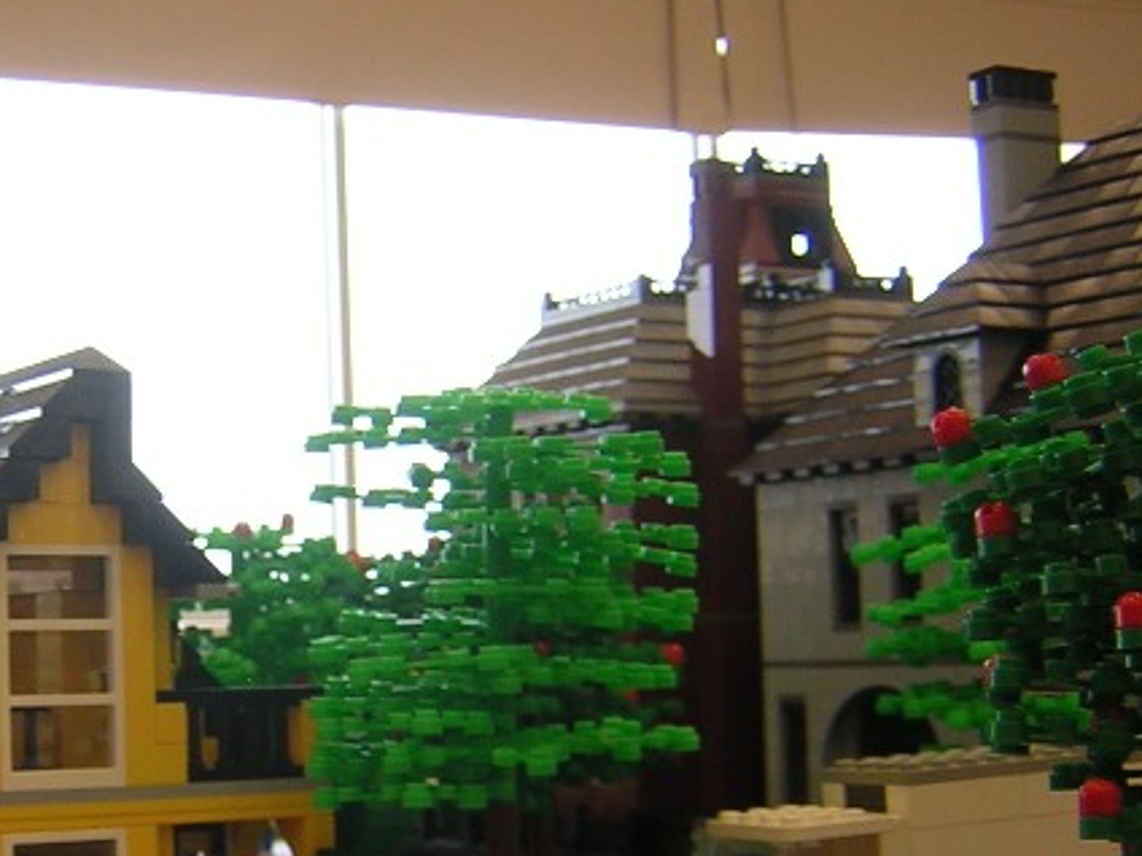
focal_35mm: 68
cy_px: 560
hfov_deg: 27.8
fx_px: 2243
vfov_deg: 21.5
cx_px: 178
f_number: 2.6
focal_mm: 4.7
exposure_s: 1/37.7
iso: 100
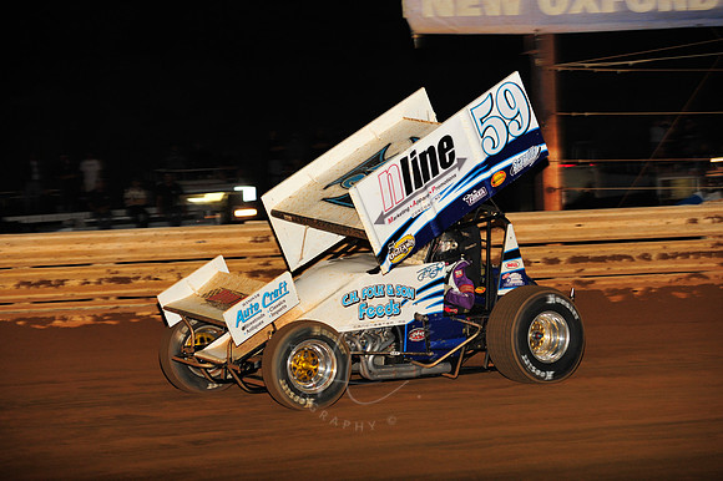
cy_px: 240
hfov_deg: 13.3
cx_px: 362
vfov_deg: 8.8
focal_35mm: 155
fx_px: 3111
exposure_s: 1/320
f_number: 6.3
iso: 1000
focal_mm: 155
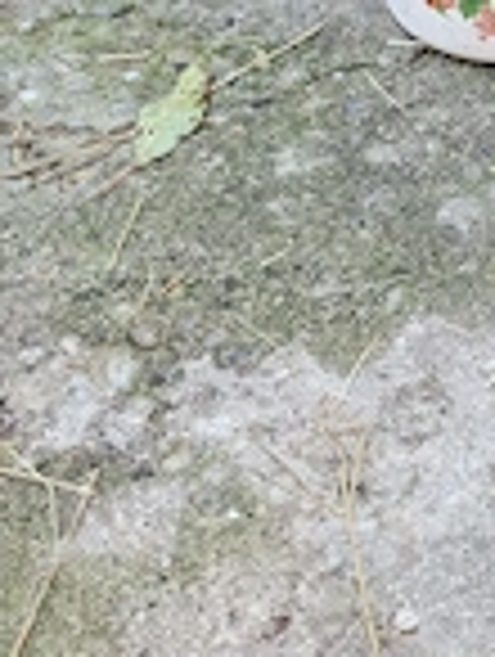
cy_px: -162
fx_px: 1350
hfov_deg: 19.3
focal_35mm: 71
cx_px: 626
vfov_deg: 24.4
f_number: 1.8
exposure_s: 1/33
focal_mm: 5.4
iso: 100
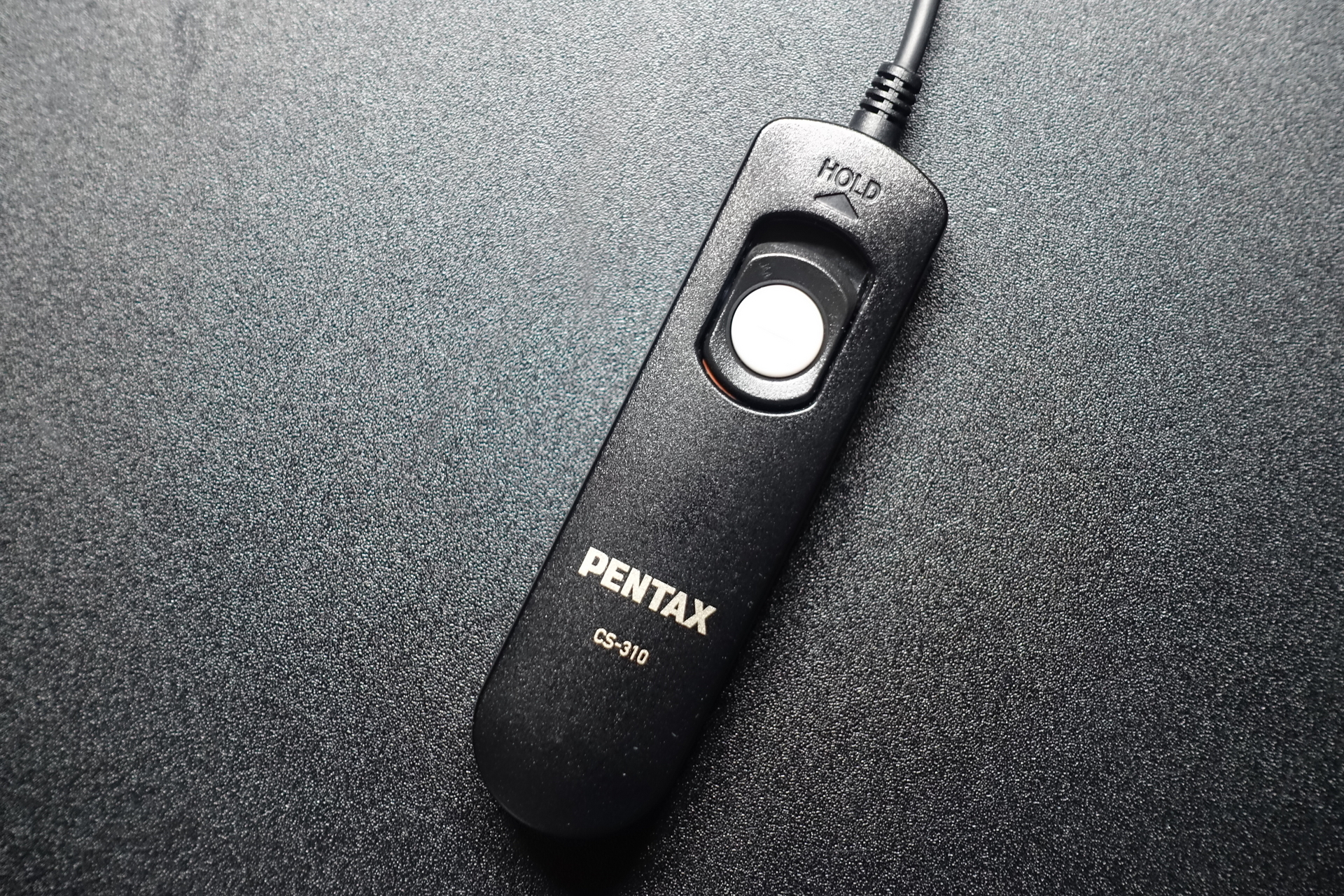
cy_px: 448
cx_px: 672
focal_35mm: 70
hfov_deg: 28.8
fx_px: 2613
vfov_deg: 19.5
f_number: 2.8
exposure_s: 1/25
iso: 800
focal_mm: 25.7
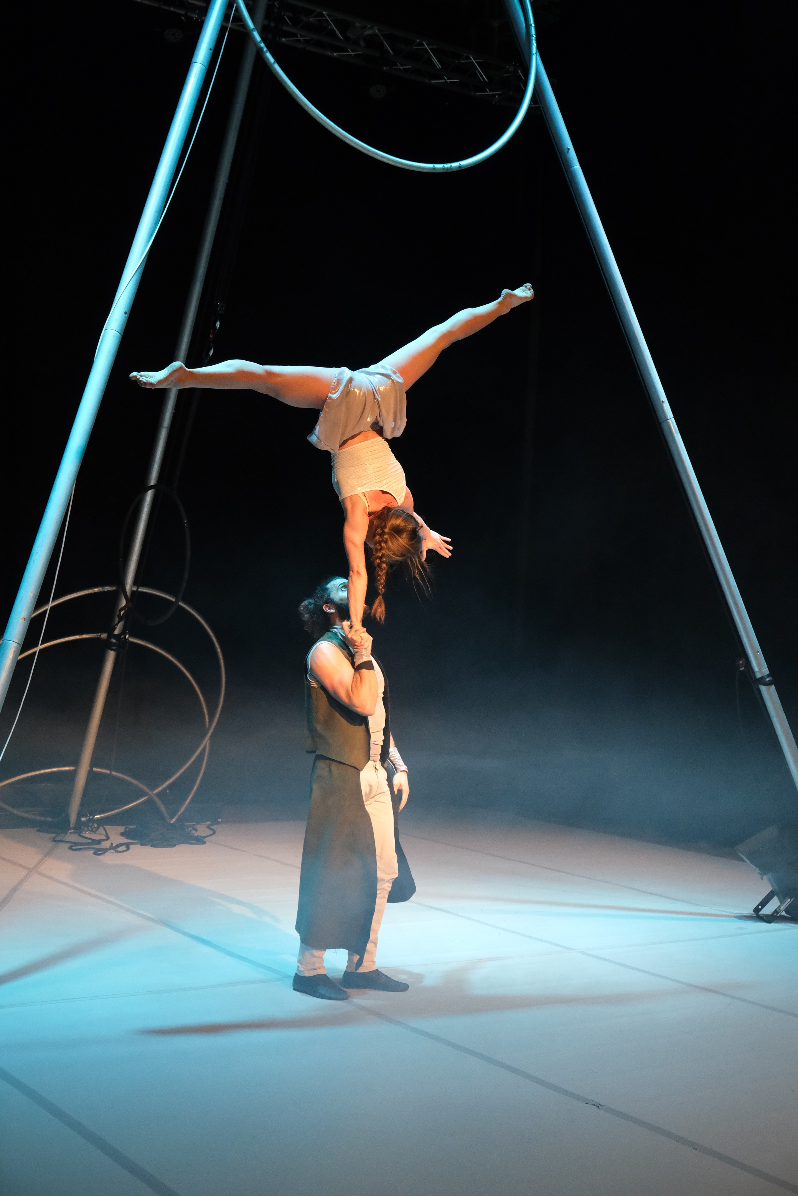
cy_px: 598
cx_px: 399
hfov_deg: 28.6
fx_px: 1563
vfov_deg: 41.9
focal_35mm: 47
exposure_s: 1/110
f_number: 5
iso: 5000
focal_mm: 31.5
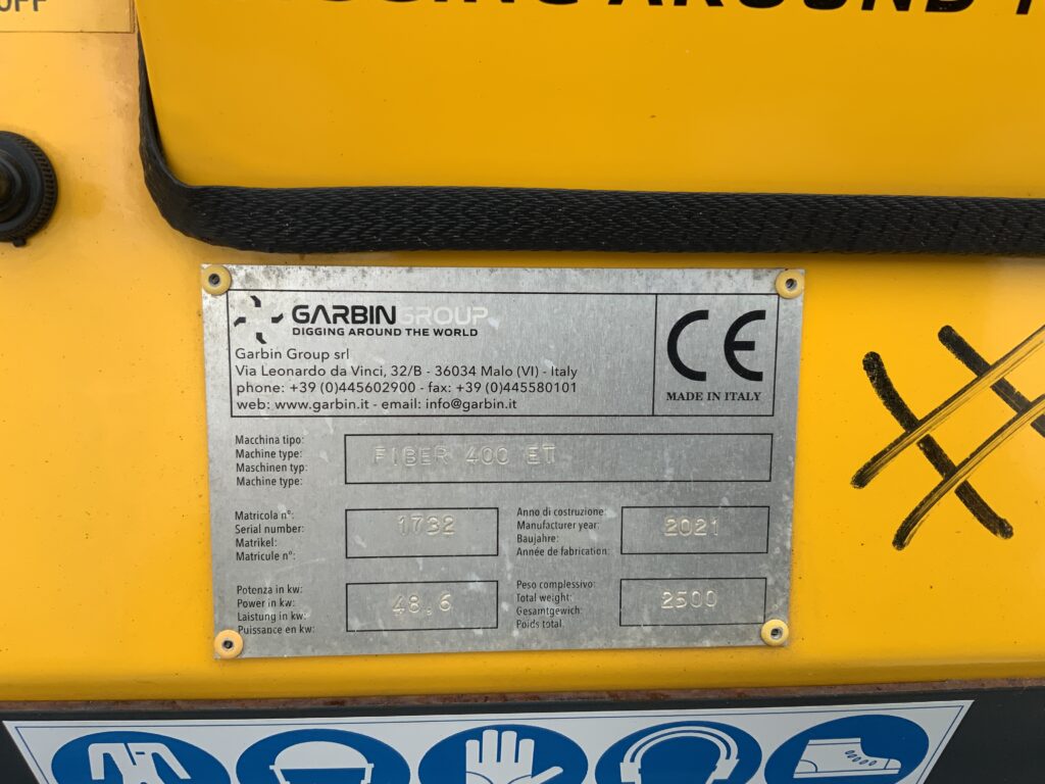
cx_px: 522
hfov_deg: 61.7
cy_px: 392
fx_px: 875
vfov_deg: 48.2
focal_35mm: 29
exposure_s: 1/627
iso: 16
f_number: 1.8
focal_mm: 3
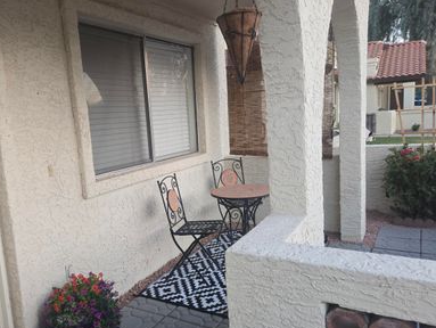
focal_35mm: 30
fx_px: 378
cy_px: 175
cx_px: 175
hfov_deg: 59.4
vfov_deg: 46.8
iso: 200
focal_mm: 5.4
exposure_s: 1/180
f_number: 1.8
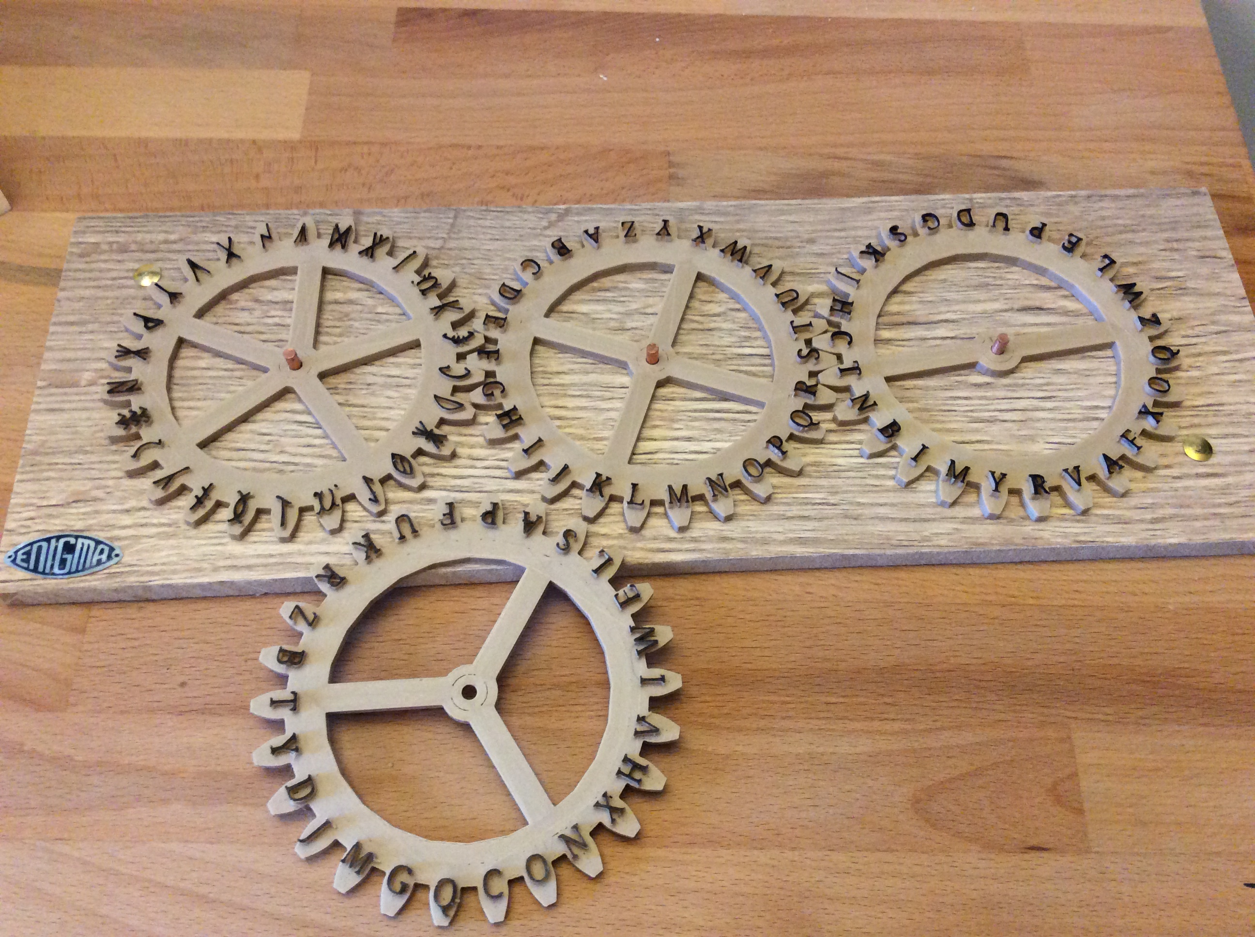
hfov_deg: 56.9
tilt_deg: -62.2
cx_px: 628
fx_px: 1158
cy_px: 468
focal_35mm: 32
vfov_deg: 44.1
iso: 200
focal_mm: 3.3
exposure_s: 1/25
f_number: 2.4
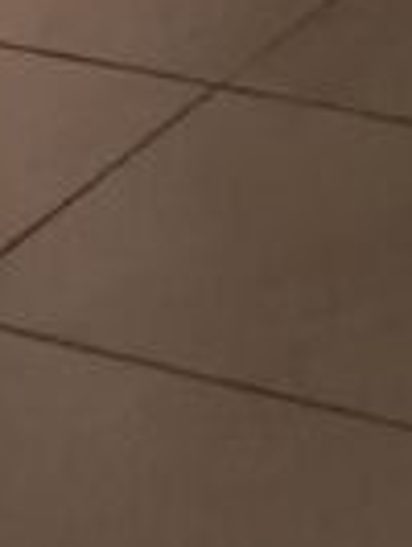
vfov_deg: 8.3
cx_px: 1541
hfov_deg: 6.7
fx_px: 2931
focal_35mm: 185
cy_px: -1304
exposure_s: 1/16.7
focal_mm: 5.27
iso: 4018
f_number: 1.7
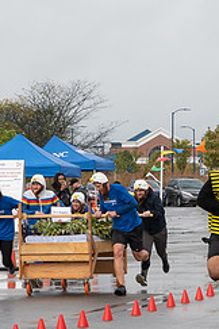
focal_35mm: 238
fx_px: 2172
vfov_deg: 8.6
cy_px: 211
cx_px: 145
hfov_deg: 5.8
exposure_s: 1/500
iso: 400
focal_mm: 70
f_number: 7.1
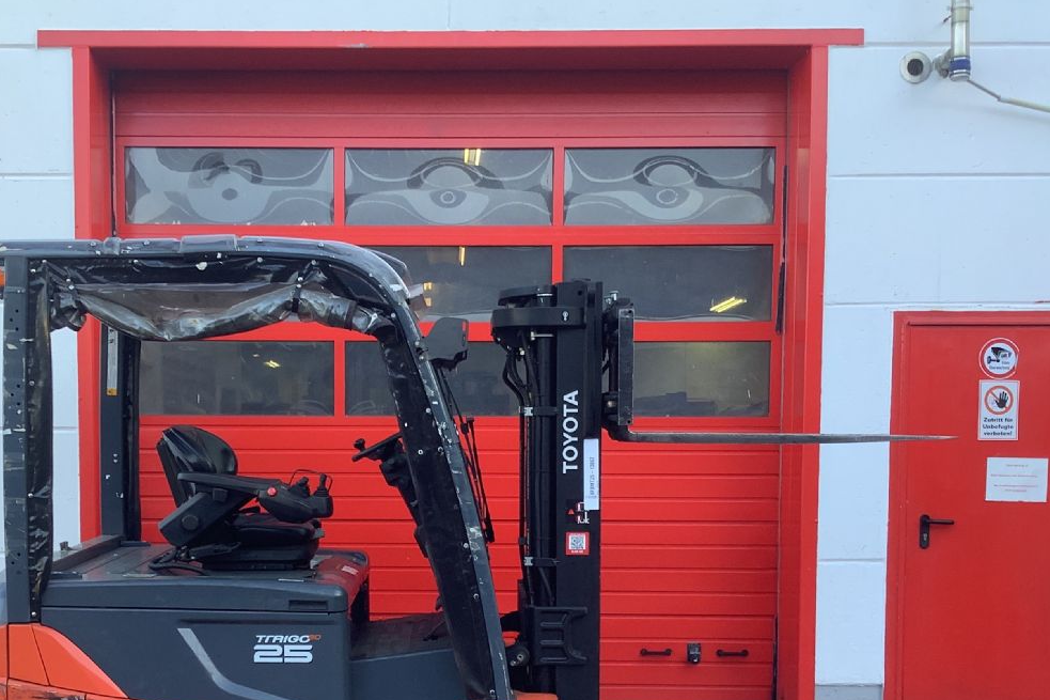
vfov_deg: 31.4
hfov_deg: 46.1
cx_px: 420
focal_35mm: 42
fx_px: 1225
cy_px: 508
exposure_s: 1/100
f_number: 2.4
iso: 40
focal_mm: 3.3
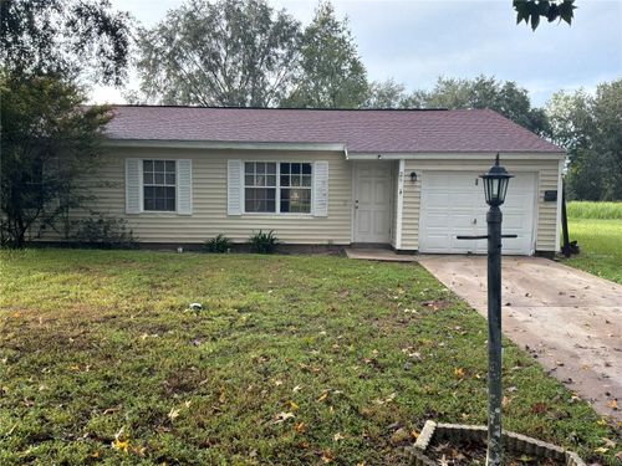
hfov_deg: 63.4
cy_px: 233
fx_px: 503
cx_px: 311
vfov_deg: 49.7
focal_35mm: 28
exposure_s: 1/391
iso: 32
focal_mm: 3
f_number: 1.8
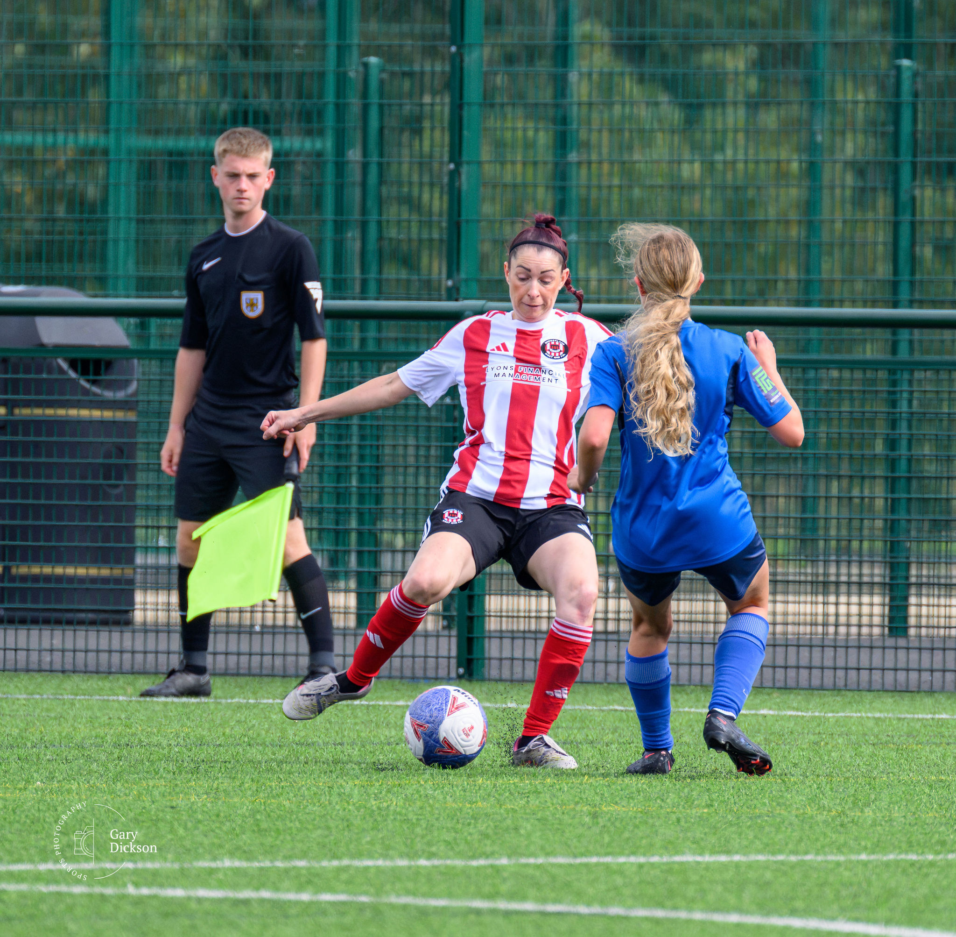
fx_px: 29934
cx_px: 578
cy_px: 369
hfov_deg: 1.8
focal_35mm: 968
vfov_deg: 1.8
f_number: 5.6
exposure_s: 1/2500
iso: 1250
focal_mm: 400
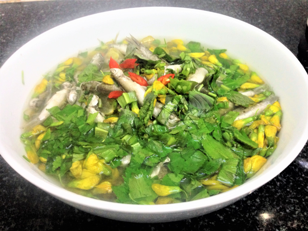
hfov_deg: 55.4
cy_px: 116
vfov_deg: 42.9
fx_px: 294
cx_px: 154
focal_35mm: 33
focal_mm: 4.12
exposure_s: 1/20
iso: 250
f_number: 2.4
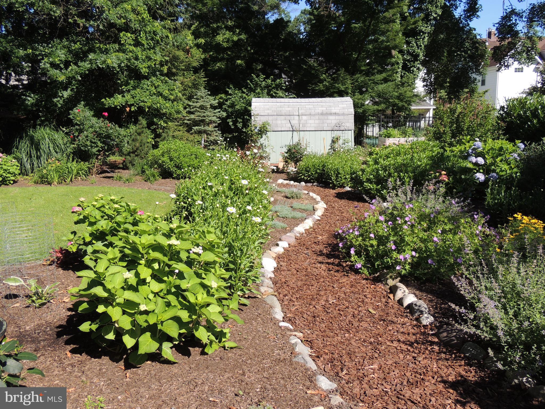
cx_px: 272
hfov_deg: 60.0
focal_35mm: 30
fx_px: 472
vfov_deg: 46.8
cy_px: 204
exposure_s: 1/640
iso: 100
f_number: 3.1
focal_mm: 5.3
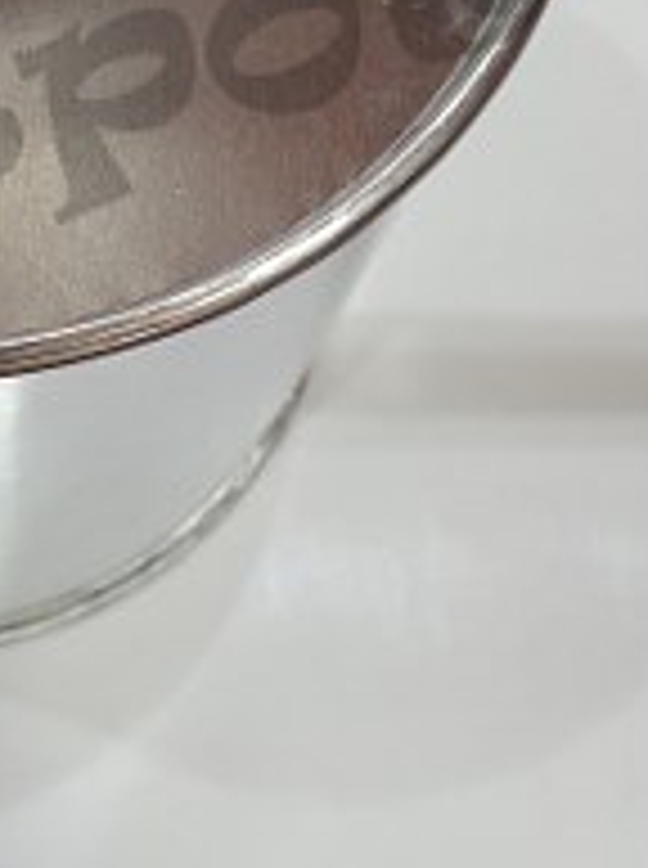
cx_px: -45
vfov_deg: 22.8
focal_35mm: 81
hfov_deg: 17.6
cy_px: -81
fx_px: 2028
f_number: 2.4
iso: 200
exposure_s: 1/100
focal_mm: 4.32
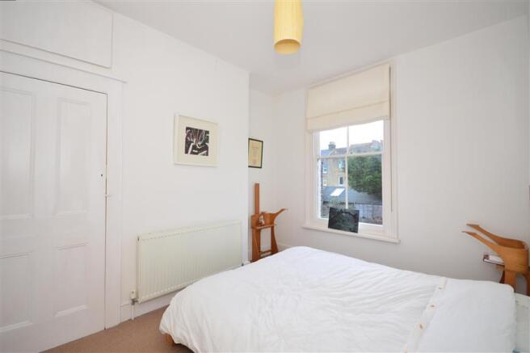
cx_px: 265
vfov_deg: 77.3
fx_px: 221
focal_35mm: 15
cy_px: 176
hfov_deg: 100.4
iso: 400
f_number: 5.6
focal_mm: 10
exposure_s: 1/25
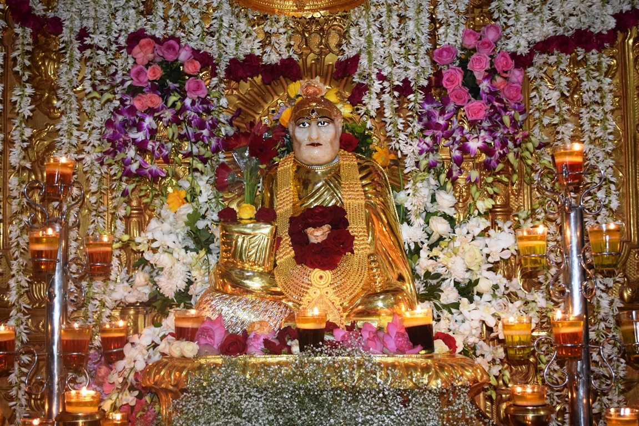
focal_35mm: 48
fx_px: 852
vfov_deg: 28.1
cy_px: 213
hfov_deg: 41.1
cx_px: 320
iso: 2200
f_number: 4.8
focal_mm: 32
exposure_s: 1/60
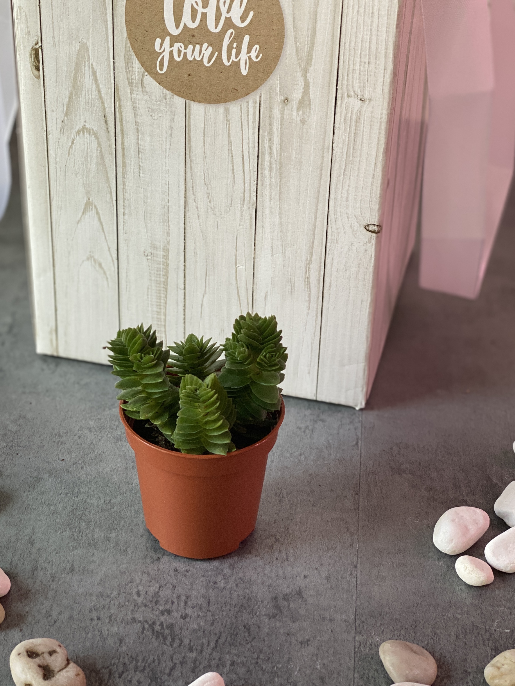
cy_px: 332
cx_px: 250
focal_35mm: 67
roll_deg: -2.7
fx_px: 1329
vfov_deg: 29.0
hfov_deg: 21.9
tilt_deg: -33.7
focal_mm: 6
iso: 100
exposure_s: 1/100
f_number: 2
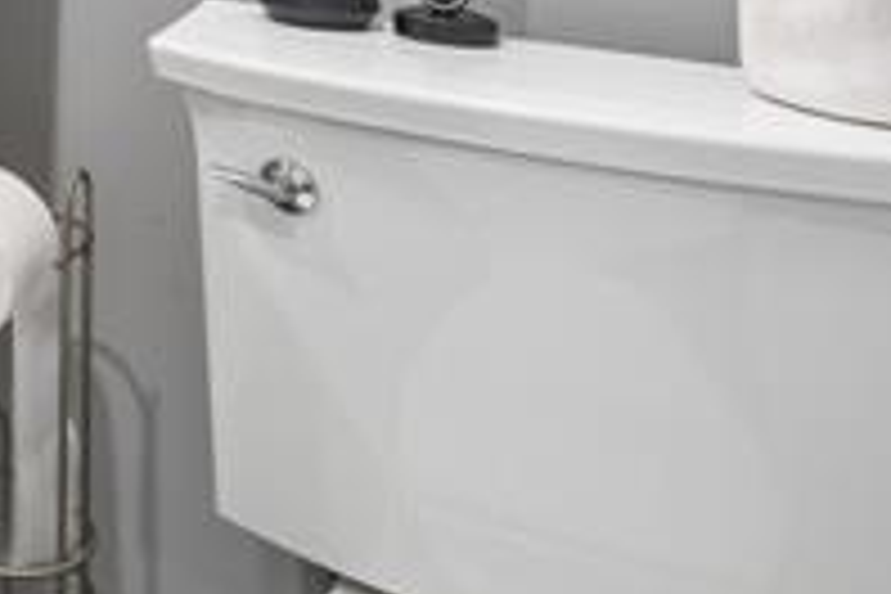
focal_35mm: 62
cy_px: -423
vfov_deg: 18.1
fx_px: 1534
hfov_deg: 22.0
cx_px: -662
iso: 160
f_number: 8
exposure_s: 1/4
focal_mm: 8
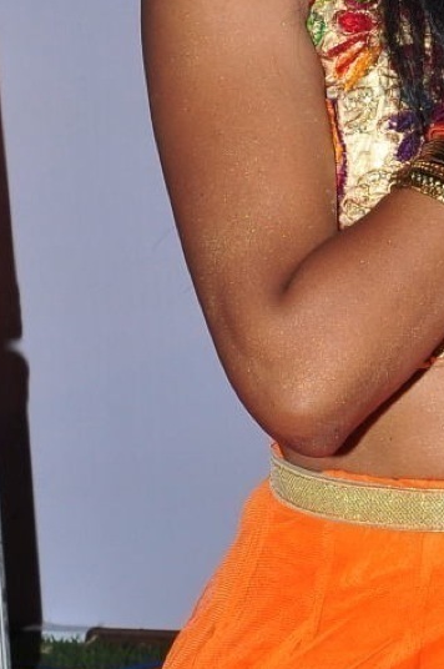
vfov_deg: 8.1
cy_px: 305
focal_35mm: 253
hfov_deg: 5.4
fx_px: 4692
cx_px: 509
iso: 400
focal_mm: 50
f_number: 11
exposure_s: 1/125
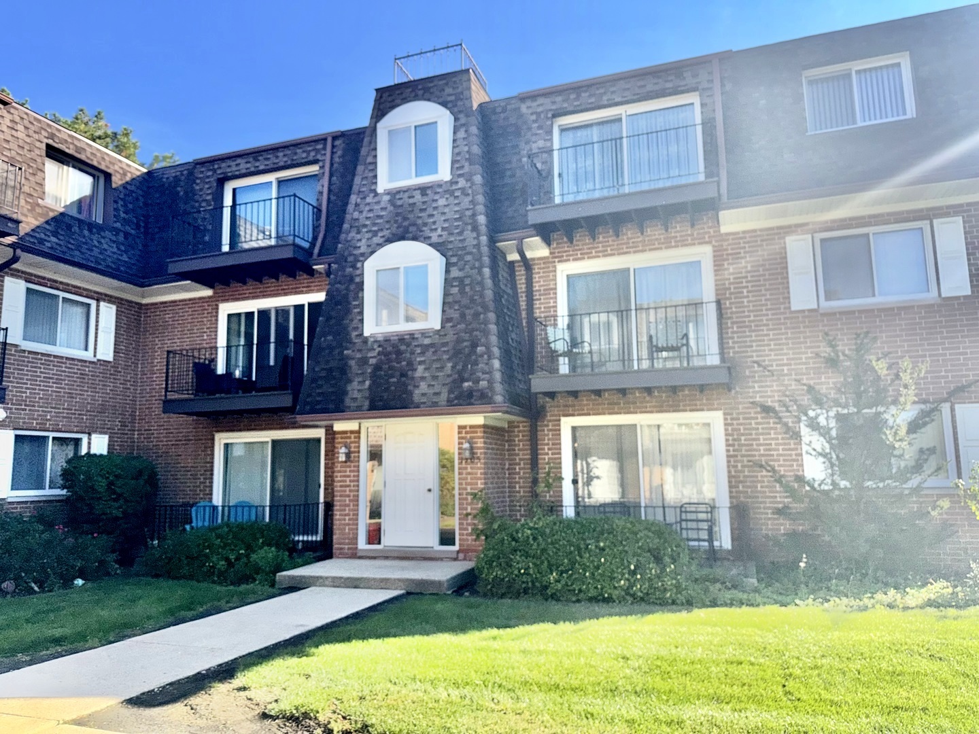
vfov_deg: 56.8
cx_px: 490
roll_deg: +1.7
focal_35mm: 24
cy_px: 367
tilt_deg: +7.9
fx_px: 679
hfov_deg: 71.6
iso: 50
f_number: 1.78
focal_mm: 6.76
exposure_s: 1/3215
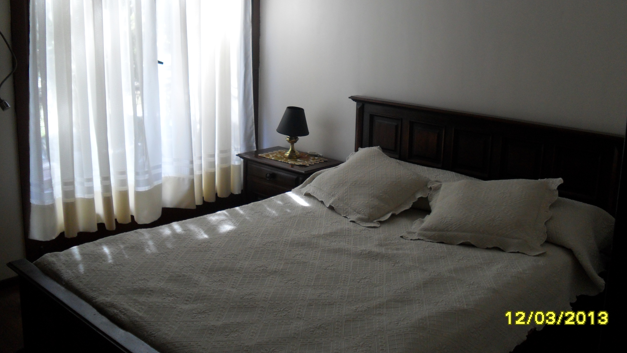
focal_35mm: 39
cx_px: 311
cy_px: 124
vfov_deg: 30.3
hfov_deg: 51.6
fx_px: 648
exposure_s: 1/45
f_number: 3
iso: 120
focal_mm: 6.3
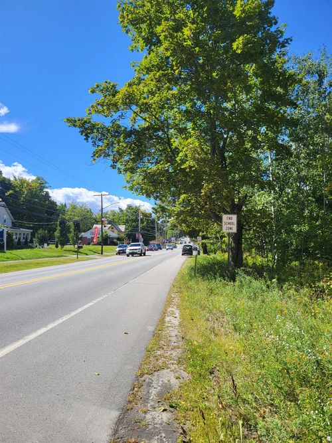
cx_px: 166
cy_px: 222
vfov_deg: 67.3
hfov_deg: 53.0
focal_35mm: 26
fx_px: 333
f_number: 1.8
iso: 40
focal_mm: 5.4
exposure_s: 1/1946
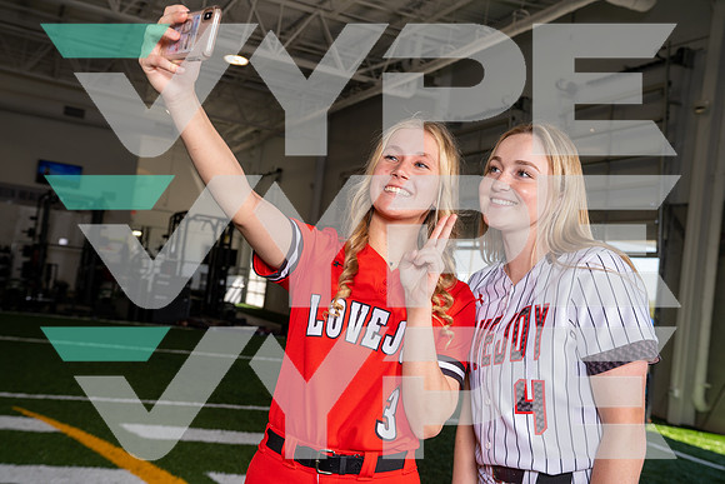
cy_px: 242
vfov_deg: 32.6
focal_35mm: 41
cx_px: 362
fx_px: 826
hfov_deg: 47.4
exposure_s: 1/200
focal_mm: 41
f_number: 5.6
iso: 200
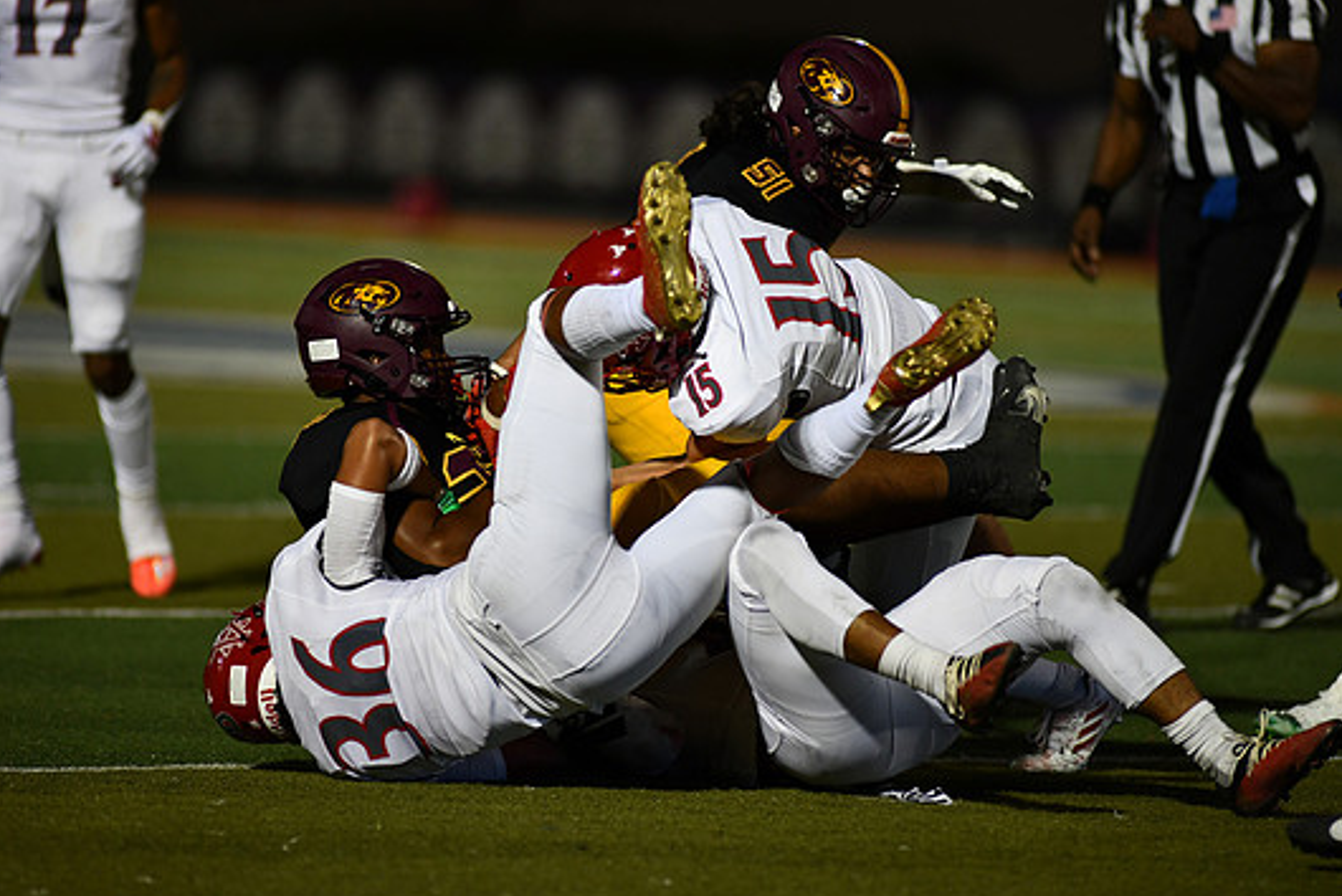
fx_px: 12233
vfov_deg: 4.2
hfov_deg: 6.3
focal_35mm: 328
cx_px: 613
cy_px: 449
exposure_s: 1/1000
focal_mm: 300
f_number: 2.8
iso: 1100
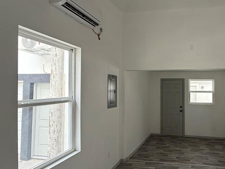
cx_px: 165
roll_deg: -0.2
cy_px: 87
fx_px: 169
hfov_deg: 63.8
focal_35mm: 26
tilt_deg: +0.4
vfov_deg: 53.1
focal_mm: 2.22
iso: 200
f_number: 2.2
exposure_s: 1/99
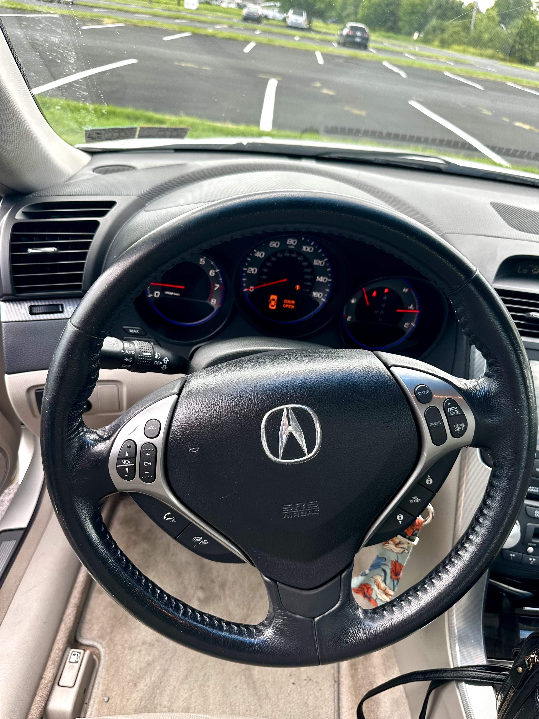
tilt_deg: -32.7
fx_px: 498
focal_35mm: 24
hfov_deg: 56.8
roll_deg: -10.2
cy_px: 360
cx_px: 270
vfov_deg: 71.6
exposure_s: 1/301
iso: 80
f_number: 1.78
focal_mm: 6.86
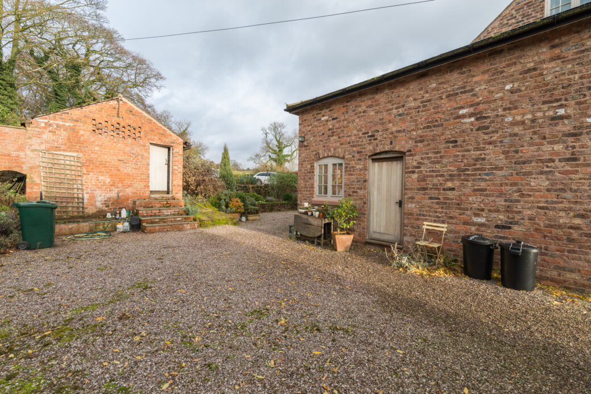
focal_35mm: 15
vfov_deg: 77.4
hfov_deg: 100.4
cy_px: 197
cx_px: 296
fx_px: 246
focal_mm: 15
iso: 200
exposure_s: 1/60
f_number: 8
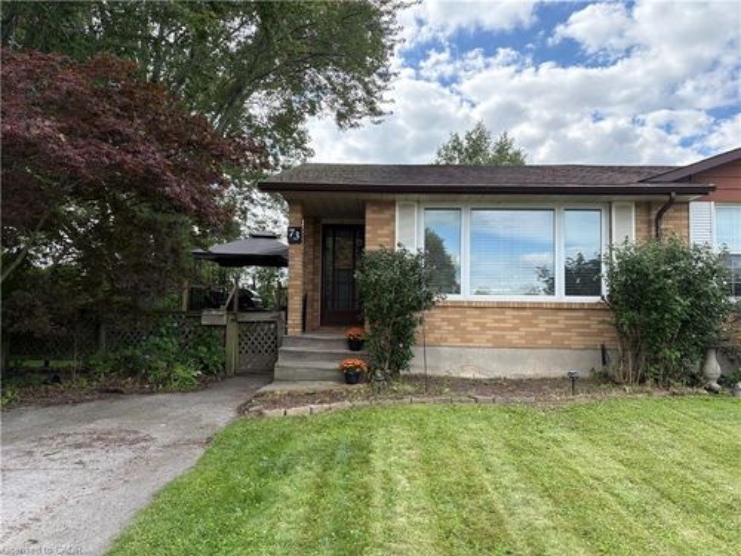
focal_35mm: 26
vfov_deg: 53.1
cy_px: 278
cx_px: 370
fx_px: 557
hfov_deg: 67.3
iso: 64
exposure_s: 1/1135
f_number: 1.6
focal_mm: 5.96
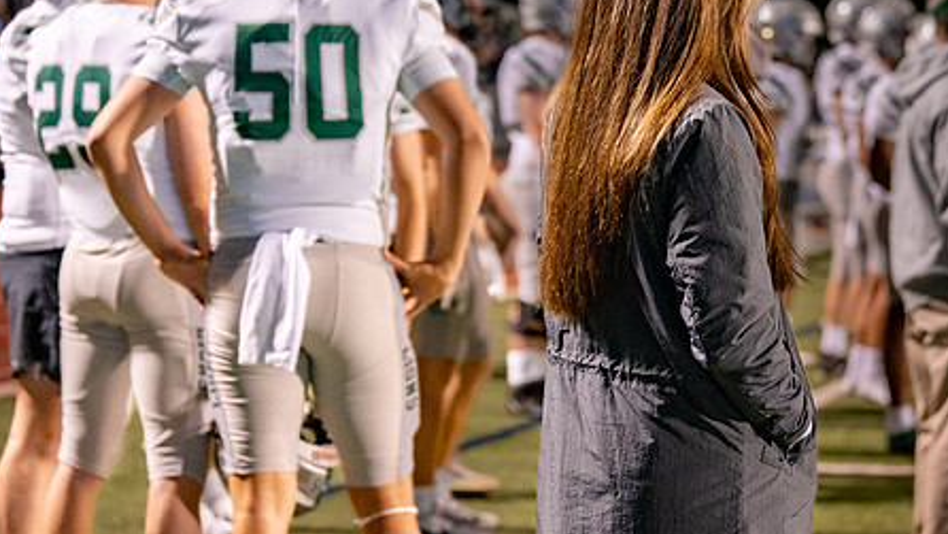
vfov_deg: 9.5
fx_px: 3193
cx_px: 611
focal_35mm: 127
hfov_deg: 16.9
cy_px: 98
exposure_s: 1/320
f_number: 2.8
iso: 2500
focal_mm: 70
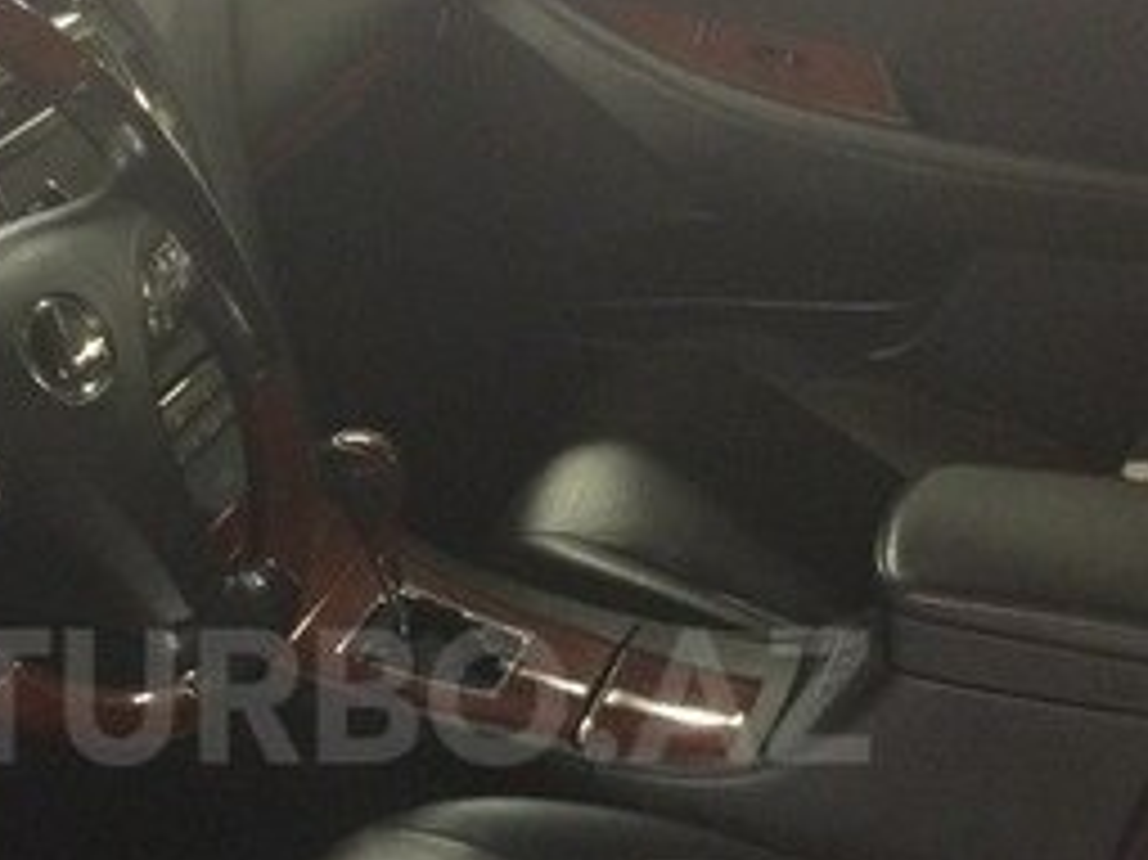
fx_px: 2486
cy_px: 696
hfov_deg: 25.9
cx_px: 410
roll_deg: -1.5
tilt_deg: -30.5
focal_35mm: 75
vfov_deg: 19.4
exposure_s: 1/17
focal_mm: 4.15
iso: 400
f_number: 2.2
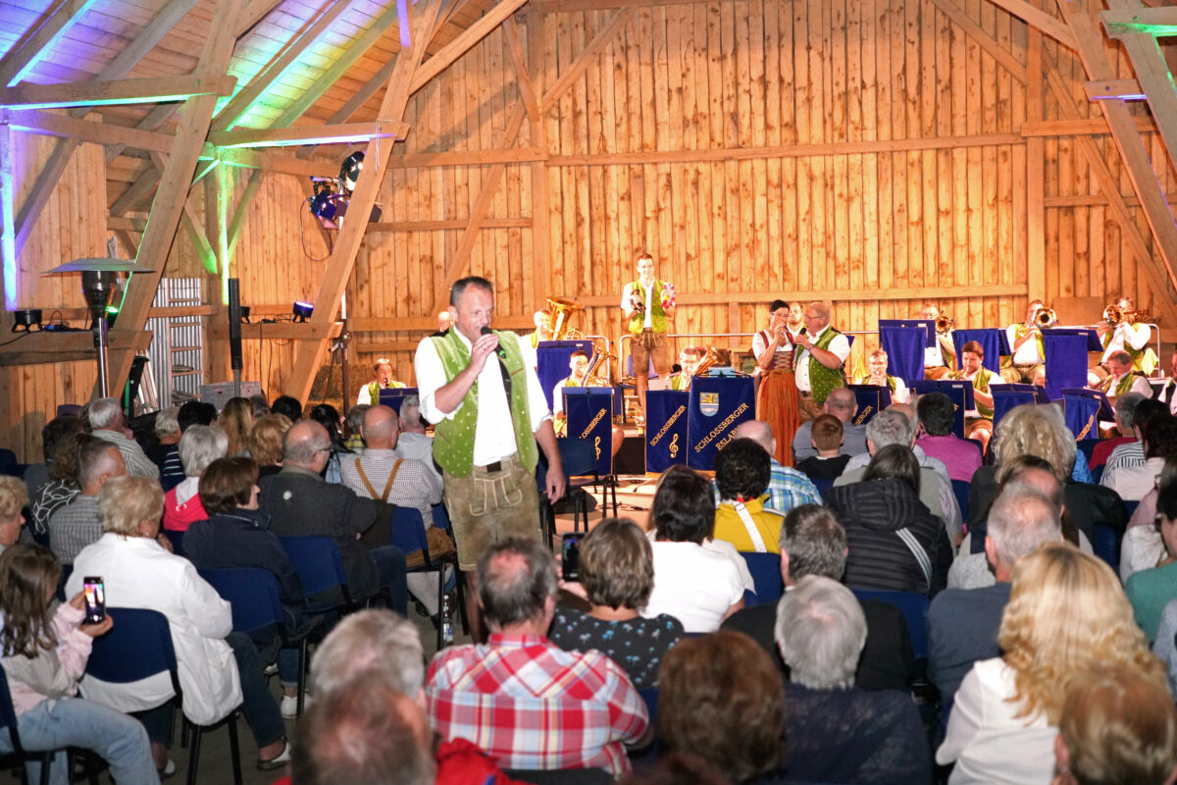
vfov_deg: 27.5
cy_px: 392
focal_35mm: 49
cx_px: 588
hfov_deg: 40.3
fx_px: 1602
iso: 6400
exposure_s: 1/160
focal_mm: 49
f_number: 4.5
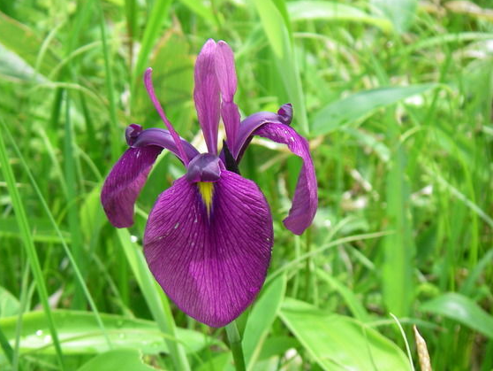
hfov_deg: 28.5
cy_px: 189
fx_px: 969
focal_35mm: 68
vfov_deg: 21.6
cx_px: 229
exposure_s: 1/200
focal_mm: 10.5
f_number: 3.7
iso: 64
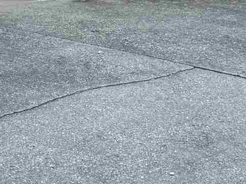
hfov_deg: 12.8
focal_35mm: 154
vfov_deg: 9.1
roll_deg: +0.5
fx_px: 1094
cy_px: -165
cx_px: 57
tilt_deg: +2.1
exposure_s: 1/268
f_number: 1.78
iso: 100
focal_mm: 6.76
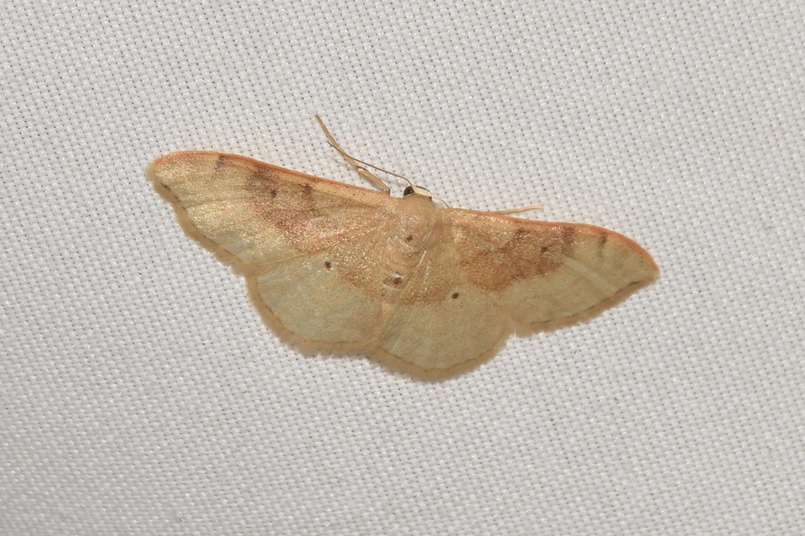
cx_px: 402
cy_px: 268
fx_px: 4695
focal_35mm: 210
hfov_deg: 9.8
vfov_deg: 6.5
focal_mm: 140
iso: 100
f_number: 13
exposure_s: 1/160
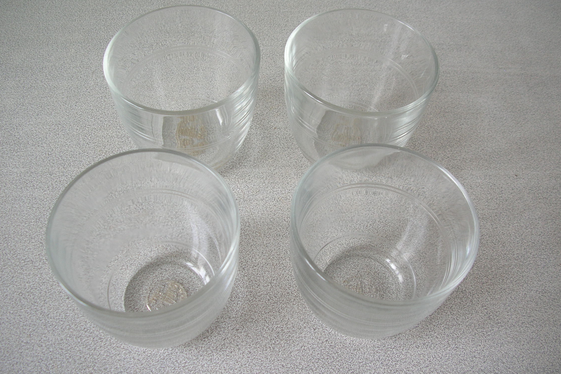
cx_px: 284
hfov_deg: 51.9
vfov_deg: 35.9
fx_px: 576
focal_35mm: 37
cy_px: 177
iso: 50
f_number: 2.8
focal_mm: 5.8
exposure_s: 1/18.4
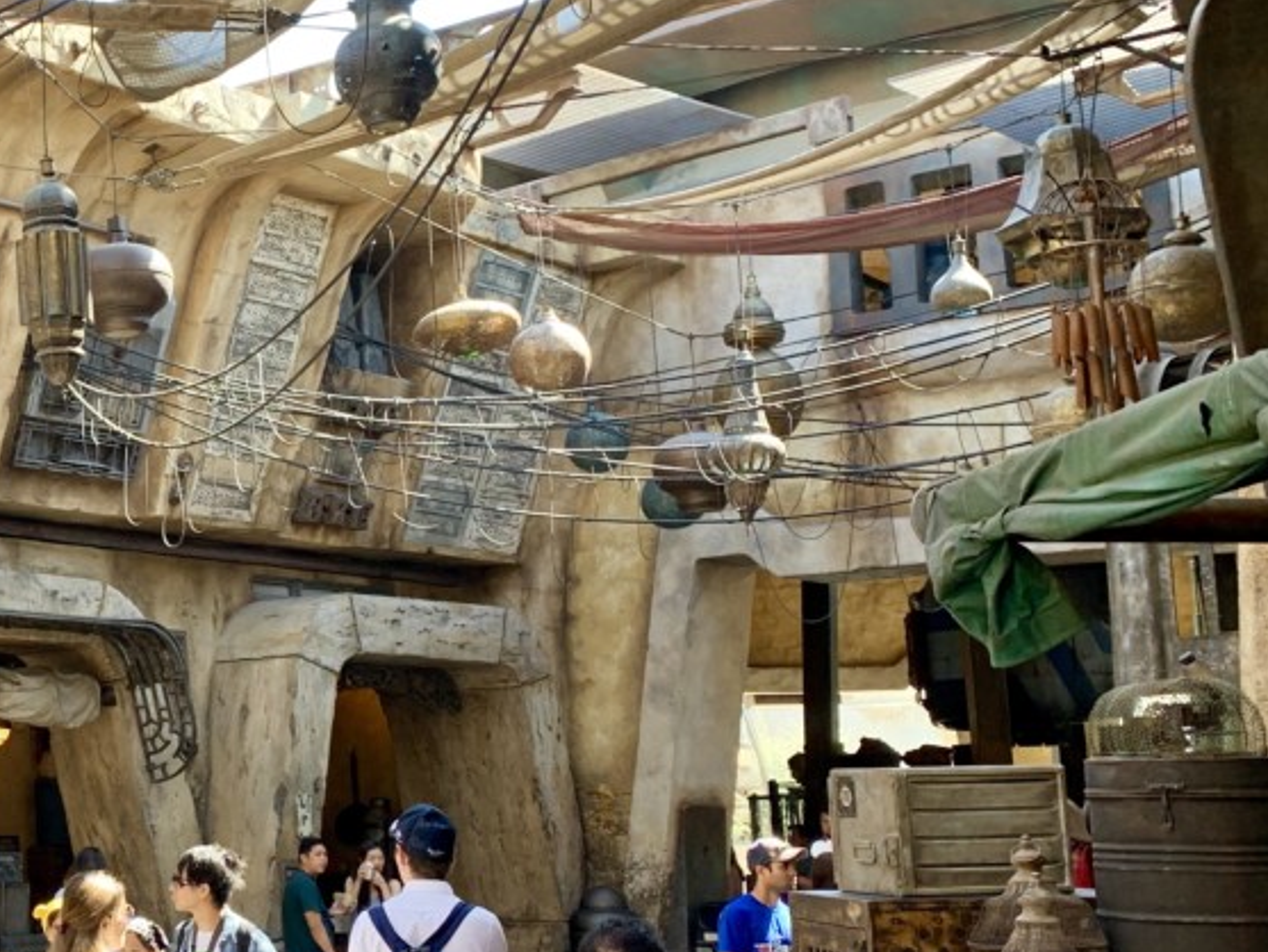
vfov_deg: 26.1
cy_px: 547
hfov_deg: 31.4
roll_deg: +0.9
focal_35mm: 56
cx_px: -43
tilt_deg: +8.2
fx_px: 2052
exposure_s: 1/122
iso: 32
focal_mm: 4.25
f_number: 1.8
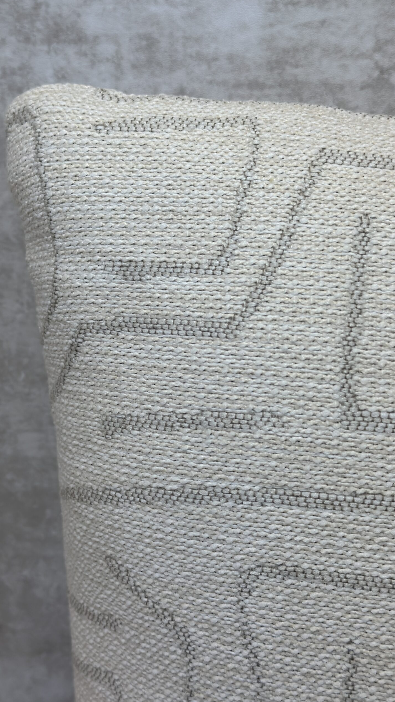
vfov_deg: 39.2
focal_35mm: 53
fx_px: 987
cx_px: 213
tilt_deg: -18.9
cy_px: 354
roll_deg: +1.0
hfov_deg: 22.6
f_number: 1.78
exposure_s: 1/484
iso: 80
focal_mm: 6.86
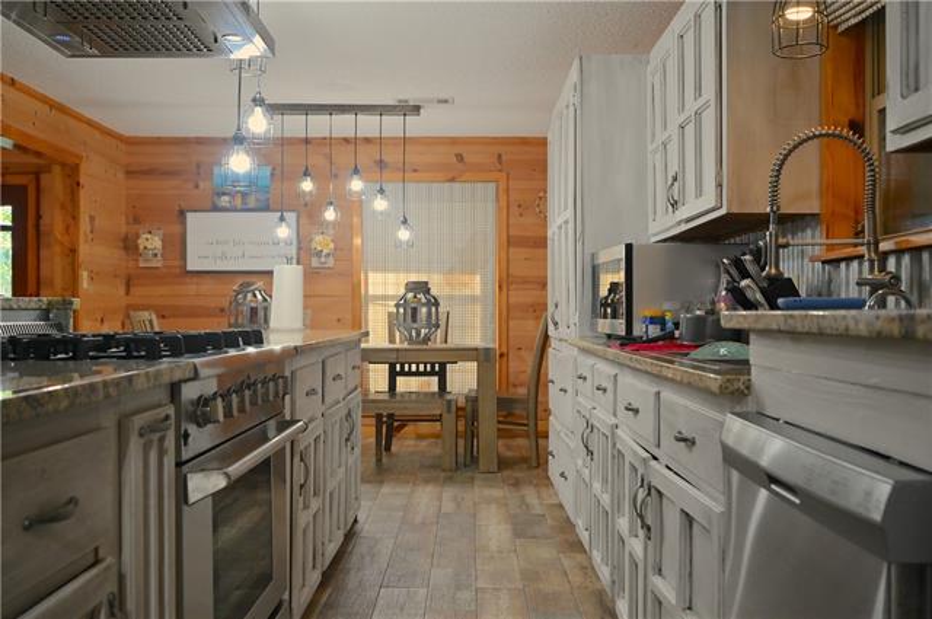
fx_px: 905
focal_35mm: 35
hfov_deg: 54.5
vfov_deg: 37.8
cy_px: 310
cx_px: 466
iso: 1000
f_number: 7.1
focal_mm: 35
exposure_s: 1/100
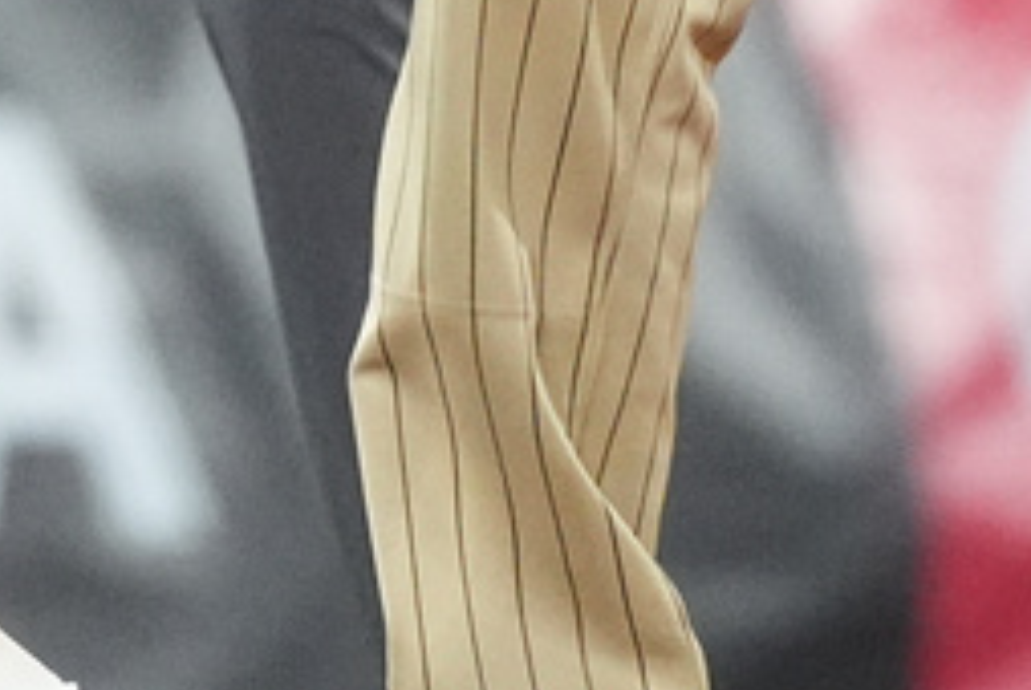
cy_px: -491
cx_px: 4
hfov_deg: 0.6
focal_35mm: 3626
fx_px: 103962
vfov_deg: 0.4
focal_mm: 600
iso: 6400
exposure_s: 1/1600
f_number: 4
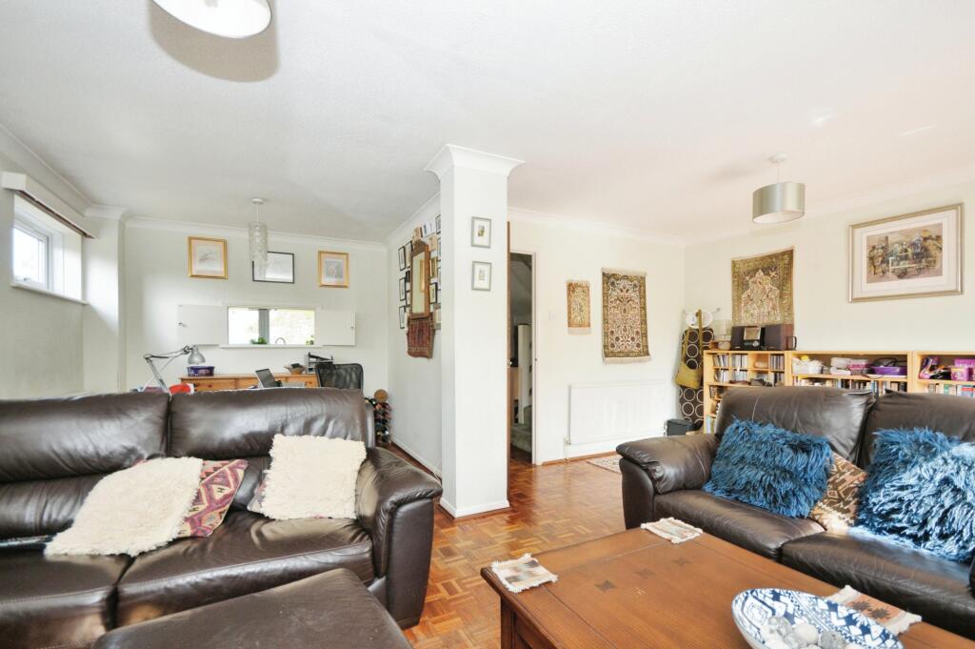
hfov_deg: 100.4
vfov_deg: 77.2
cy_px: 324
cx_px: 488
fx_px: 406
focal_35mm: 15
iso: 500
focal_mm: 10
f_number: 6.3
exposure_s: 1/80
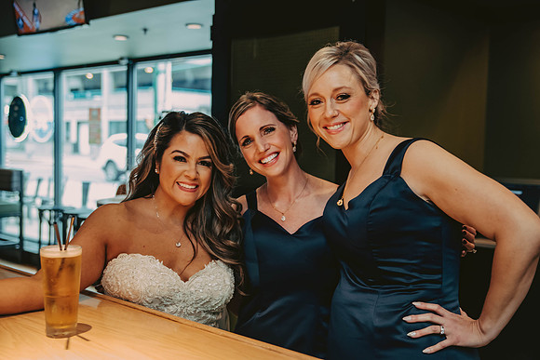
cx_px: 270
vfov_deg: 29.9
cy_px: 180
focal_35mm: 45
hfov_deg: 43.6
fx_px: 675
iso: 1250
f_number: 3.2
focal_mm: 45
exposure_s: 1/80
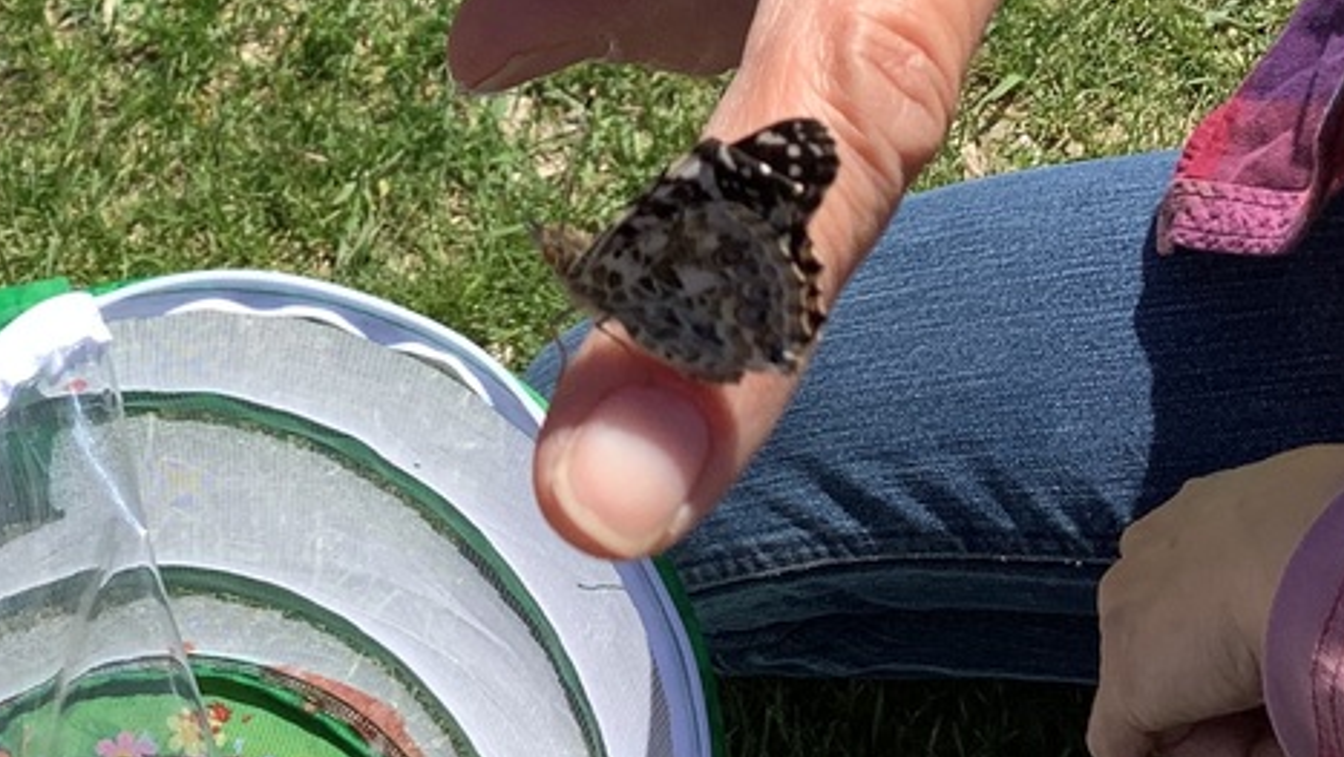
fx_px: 2638
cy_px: -196
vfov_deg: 15.6
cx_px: 368
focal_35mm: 74
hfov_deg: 28.2
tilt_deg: -48.9
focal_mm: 3.3
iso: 25
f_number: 2.4
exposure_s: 1/1148
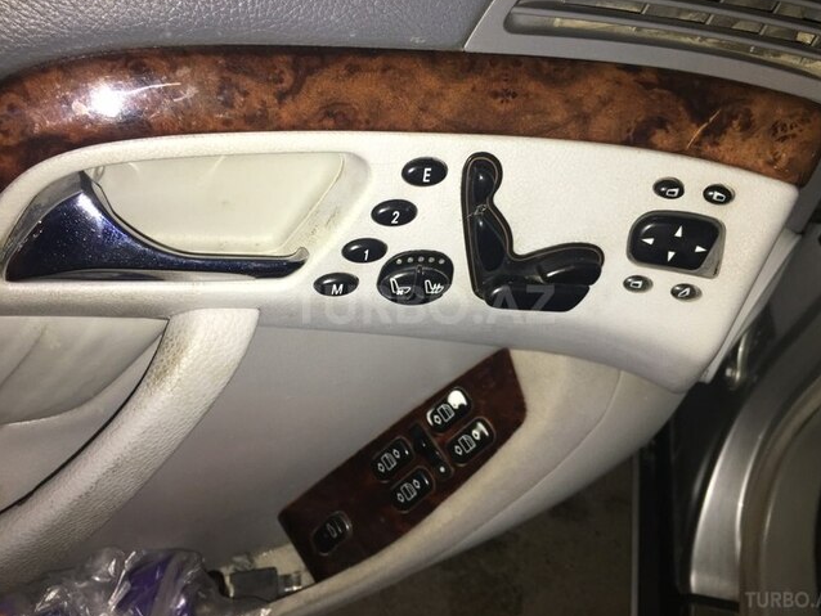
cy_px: 304
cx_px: 423
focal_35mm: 30
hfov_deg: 59.9
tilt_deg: -48.0
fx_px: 712
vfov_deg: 46.8
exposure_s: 1/17
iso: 32
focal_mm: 4.15
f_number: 2.2
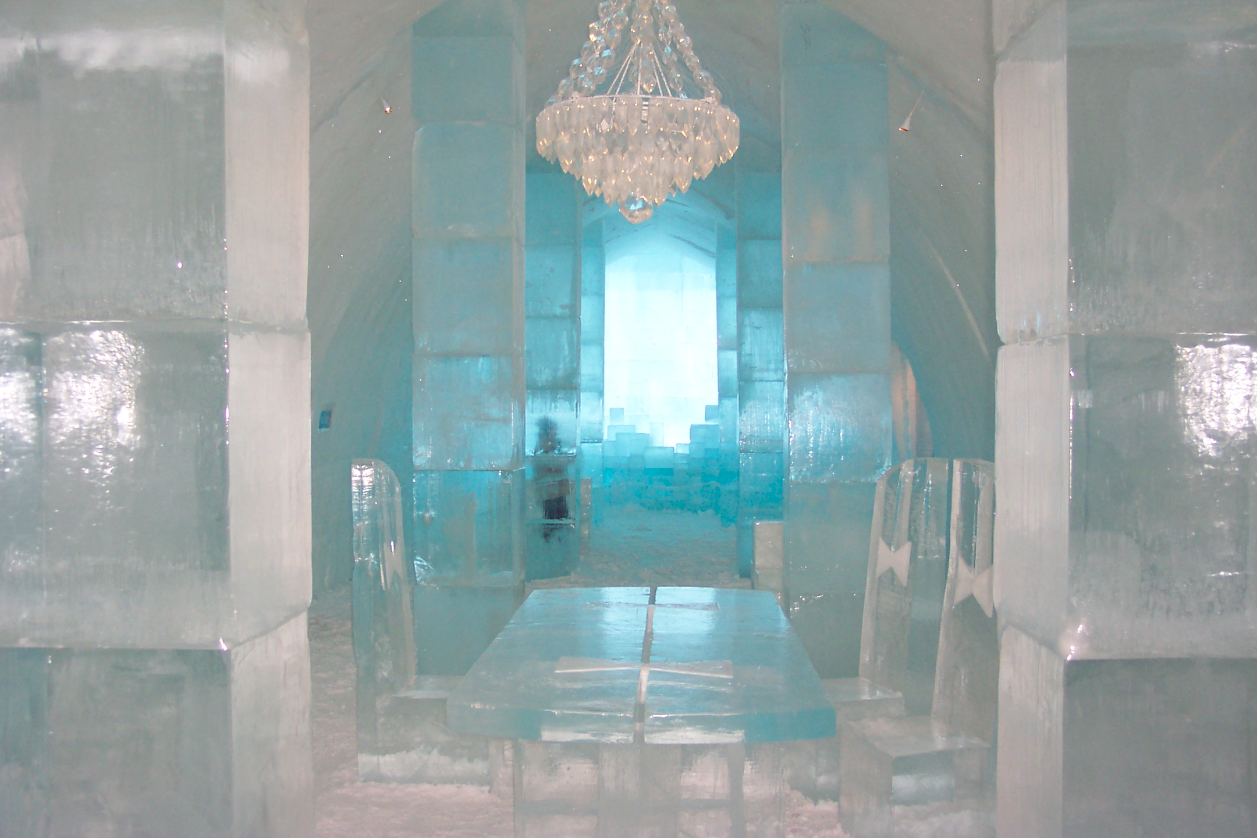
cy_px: 419
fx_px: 1327
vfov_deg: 35.1
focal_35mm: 38
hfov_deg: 50.7
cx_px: 628
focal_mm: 8
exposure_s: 1/30
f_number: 2.8
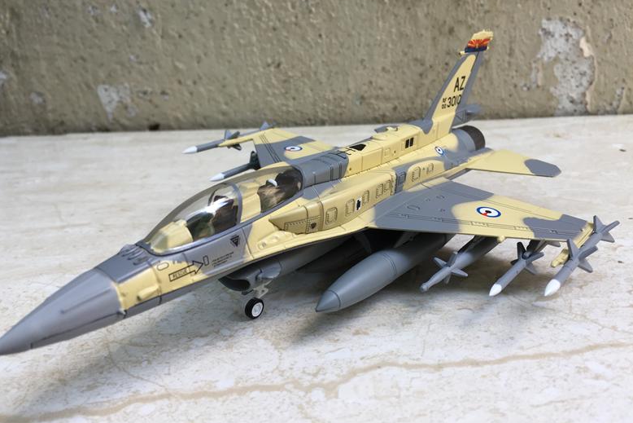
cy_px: 205
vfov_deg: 42.3
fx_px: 545
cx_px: 312
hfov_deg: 60.3
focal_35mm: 31
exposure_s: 1/100
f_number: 2.2
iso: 32
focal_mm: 4.15
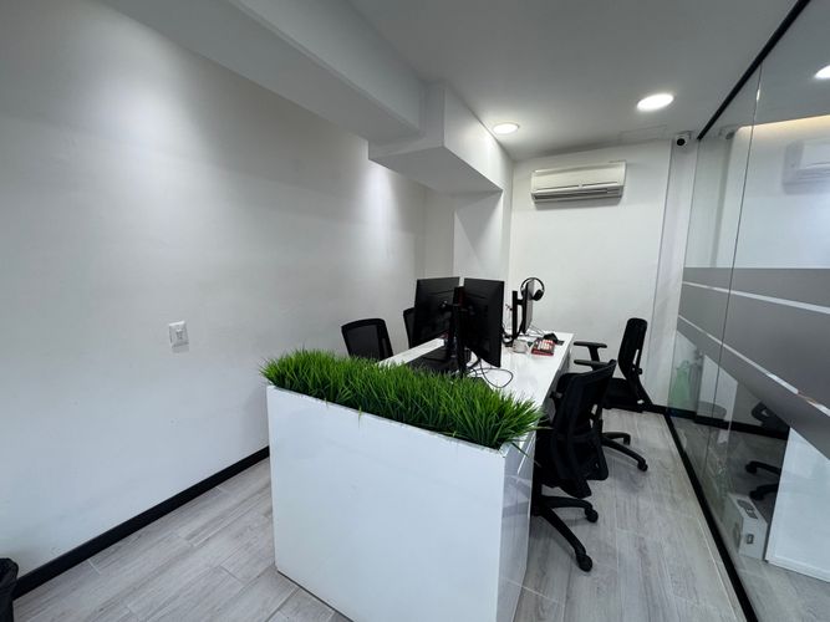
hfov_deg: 102.1
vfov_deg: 85.7
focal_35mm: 14
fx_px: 336
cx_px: 415
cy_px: 311
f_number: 2.2
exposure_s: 1/120
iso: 160
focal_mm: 2.22
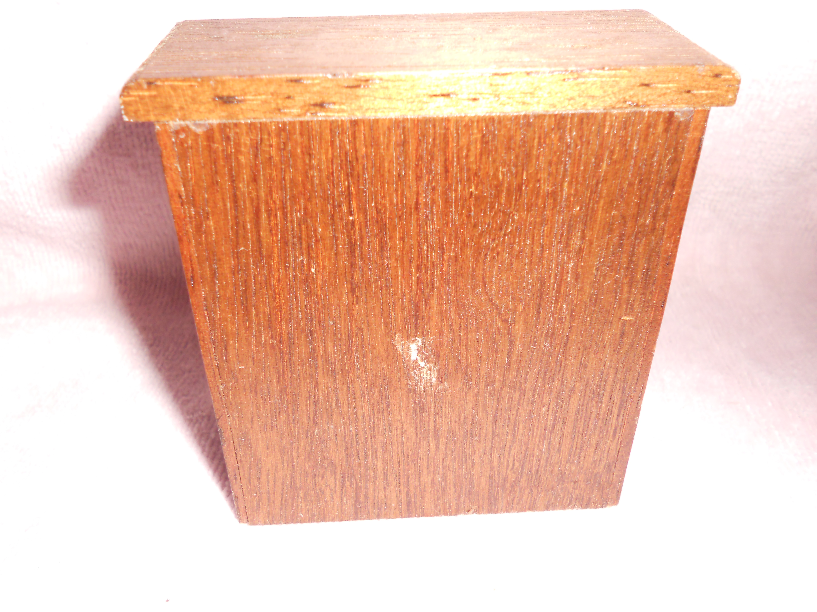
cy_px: 306
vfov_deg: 44.2
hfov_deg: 56.8
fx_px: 755
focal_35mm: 32
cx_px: 408
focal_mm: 5.8
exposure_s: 1/25
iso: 200
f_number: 8.8
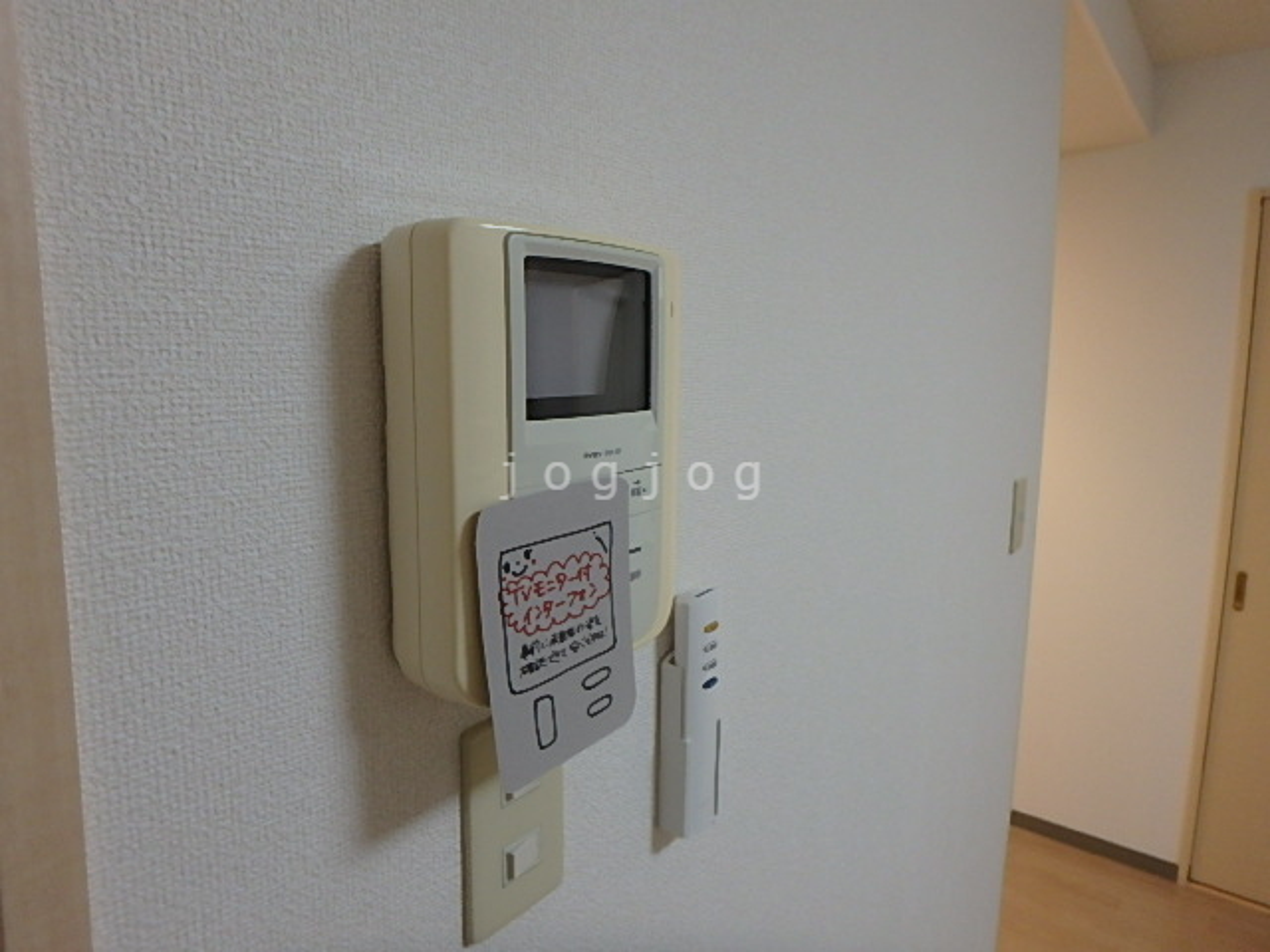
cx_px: 635
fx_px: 770
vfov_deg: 63.4
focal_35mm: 21
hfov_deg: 79.0
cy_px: 476
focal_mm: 3.7
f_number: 3.5
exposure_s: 1/30
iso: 320
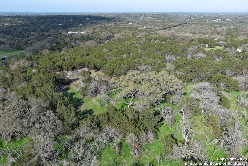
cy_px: 83
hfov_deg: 63.6
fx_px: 200
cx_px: 124
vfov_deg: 45.0
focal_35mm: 29
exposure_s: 1/835
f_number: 2.8
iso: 100
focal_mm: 10.57
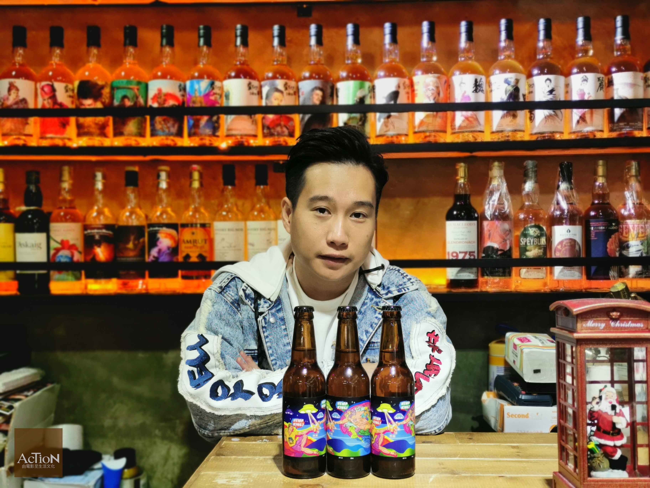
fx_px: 770
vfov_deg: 35.1
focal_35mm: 41
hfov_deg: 45.8
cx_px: 325
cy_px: 244
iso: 160
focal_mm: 5.58
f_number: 1.8
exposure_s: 1/100
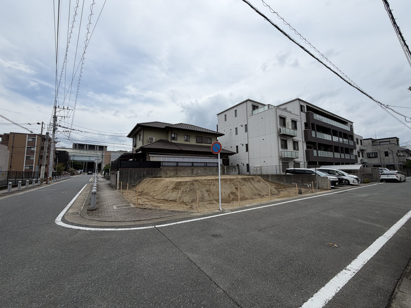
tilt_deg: +5.4
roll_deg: +1.6
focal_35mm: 14
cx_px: 206
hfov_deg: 102.1
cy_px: 154
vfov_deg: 85.7
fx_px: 166
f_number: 2.2
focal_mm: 2.22
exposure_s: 1/1399
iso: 20
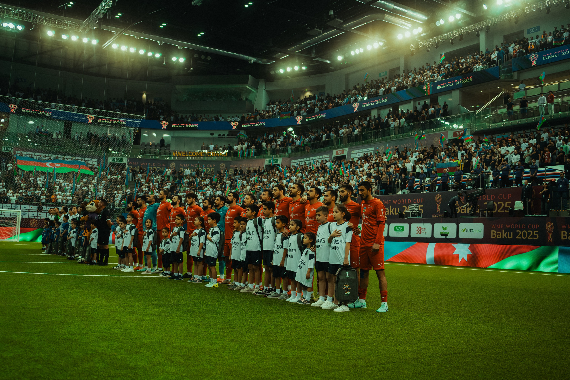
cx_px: 285
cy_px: 190
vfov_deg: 37.9
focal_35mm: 35
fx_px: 554
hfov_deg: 54.4
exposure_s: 1/200
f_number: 3.5
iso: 2000
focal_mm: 35
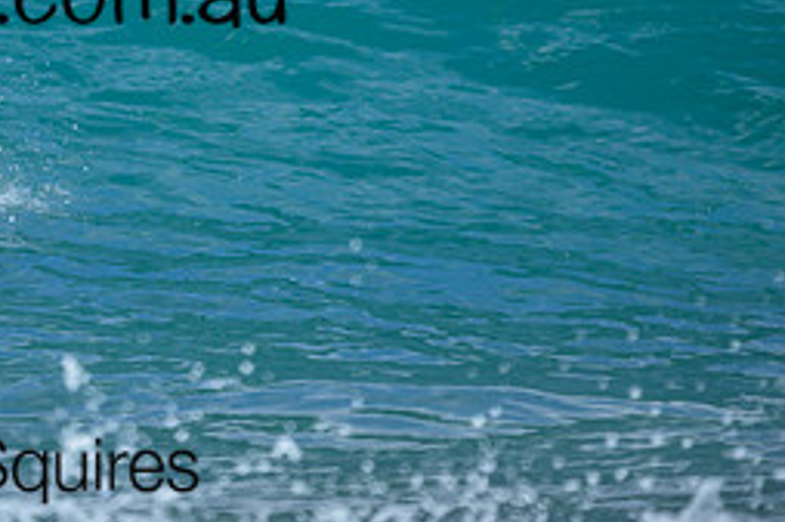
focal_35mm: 2505
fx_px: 54586
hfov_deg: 0.8
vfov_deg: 0.5
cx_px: -63
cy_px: -82
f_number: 6.3
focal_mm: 800
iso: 400
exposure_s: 1/2000
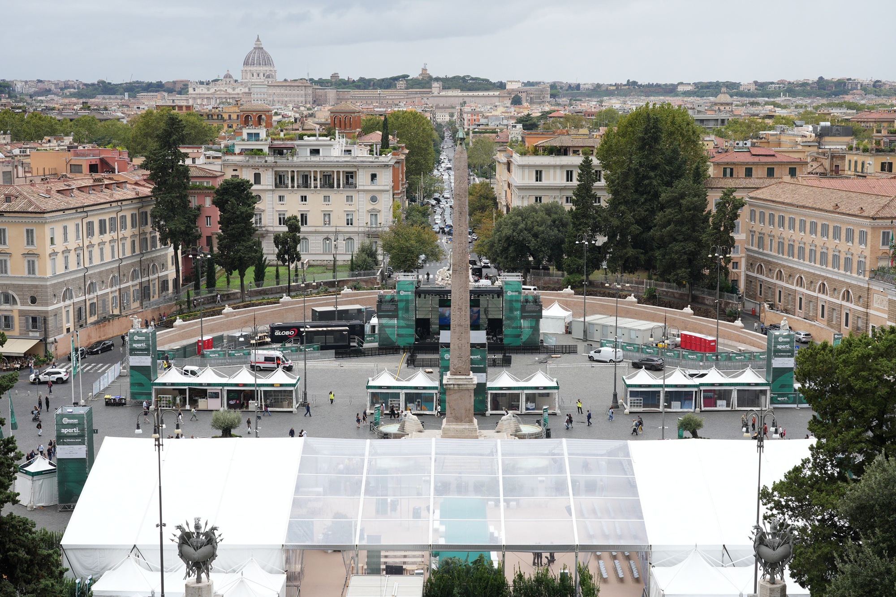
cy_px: 298
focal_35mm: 50
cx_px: 448
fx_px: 1244
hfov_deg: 39.6
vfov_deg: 27.0
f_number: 9
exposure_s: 1/400
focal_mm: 50
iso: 800
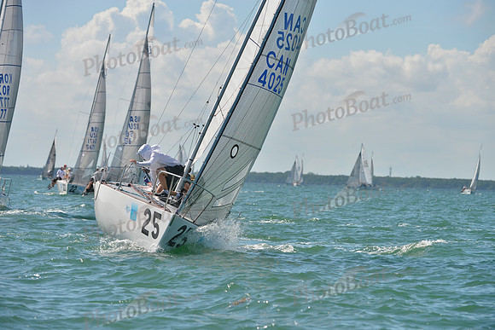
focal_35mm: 200
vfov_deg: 6.9
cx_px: 248
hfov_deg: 10.3
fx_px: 2751
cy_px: 165
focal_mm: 200
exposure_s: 1/1000
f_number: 7.1
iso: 200
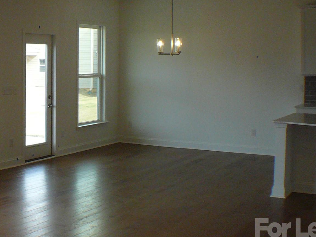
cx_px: 79
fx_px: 767
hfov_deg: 23.1
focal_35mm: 84
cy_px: 60
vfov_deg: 17.5
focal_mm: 7
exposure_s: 1/160
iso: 200
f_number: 3.3
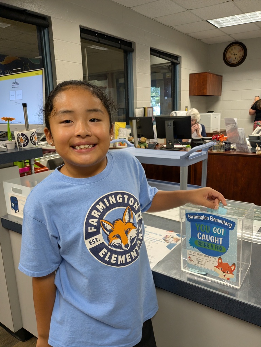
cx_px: 130
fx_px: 271
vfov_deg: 65.3
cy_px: 174
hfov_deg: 51.4
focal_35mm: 27
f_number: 1.73
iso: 253
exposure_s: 1/120
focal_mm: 4.38
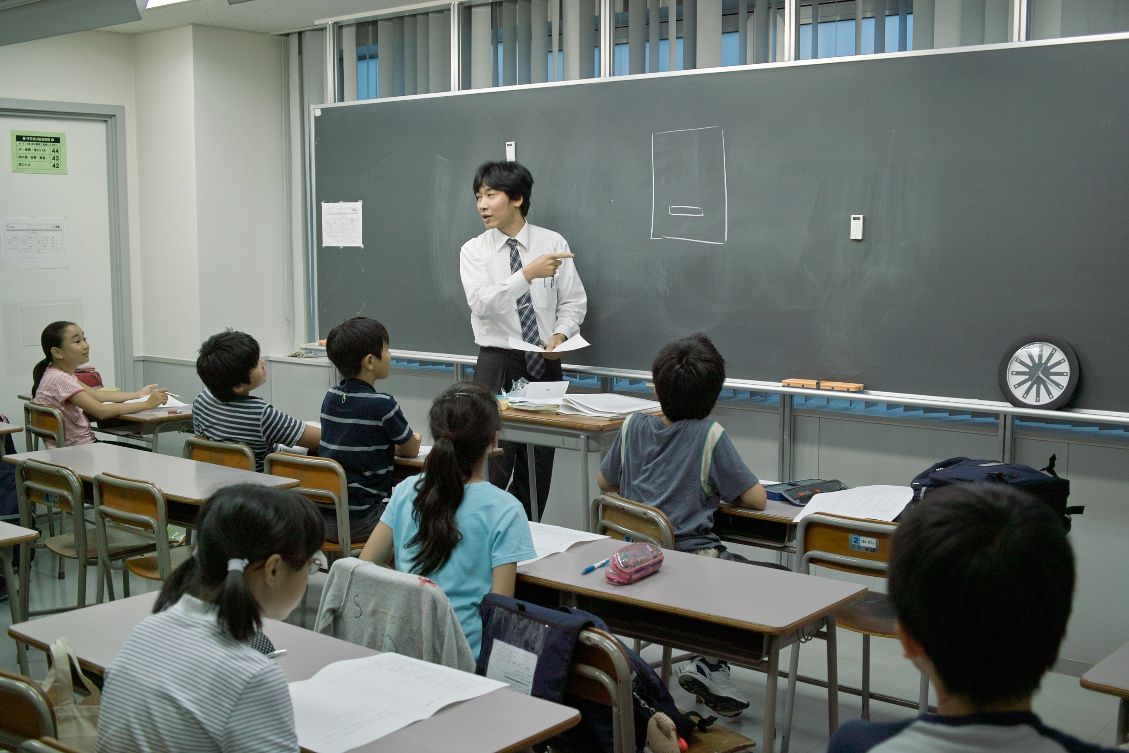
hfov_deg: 47.4
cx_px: 564
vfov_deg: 32.6
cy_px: 376
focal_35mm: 41
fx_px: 1286
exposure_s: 1/100
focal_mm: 24.2
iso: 200
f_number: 2.8
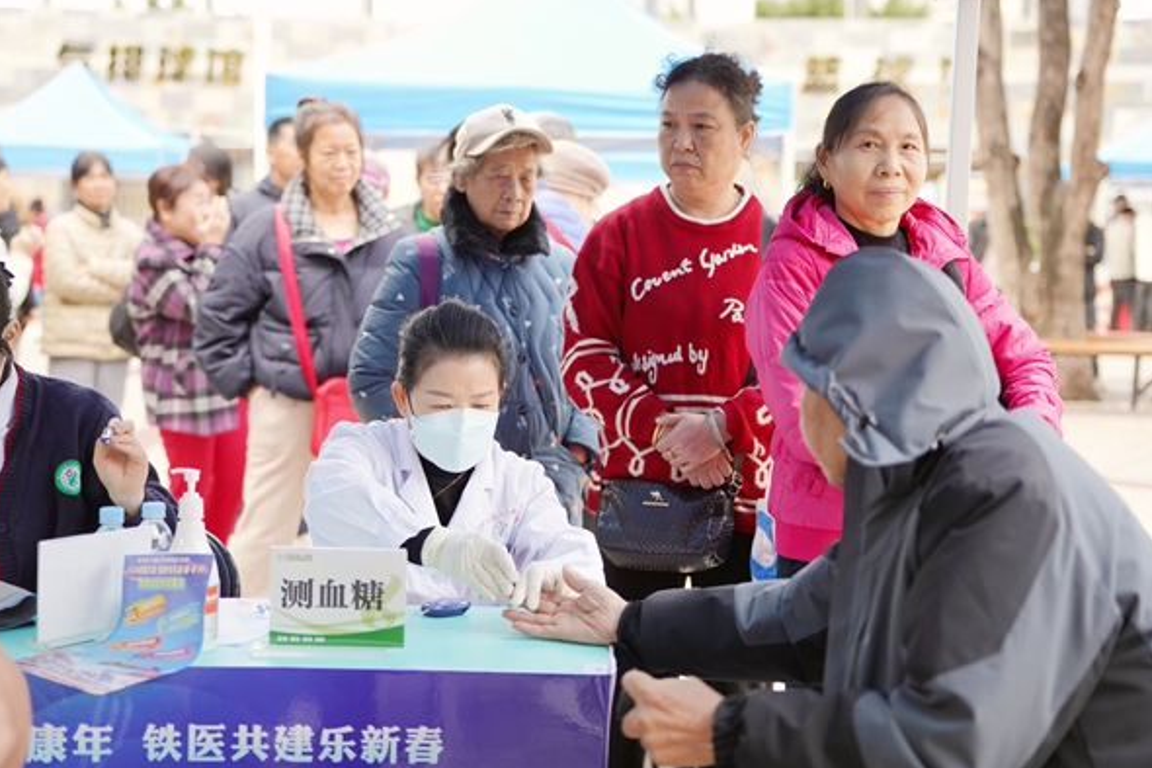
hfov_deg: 34.2
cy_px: 383
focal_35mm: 59
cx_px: 570
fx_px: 1875
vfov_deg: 23.1
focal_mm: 57.6
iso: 250
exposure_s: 1/400
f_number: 2.8
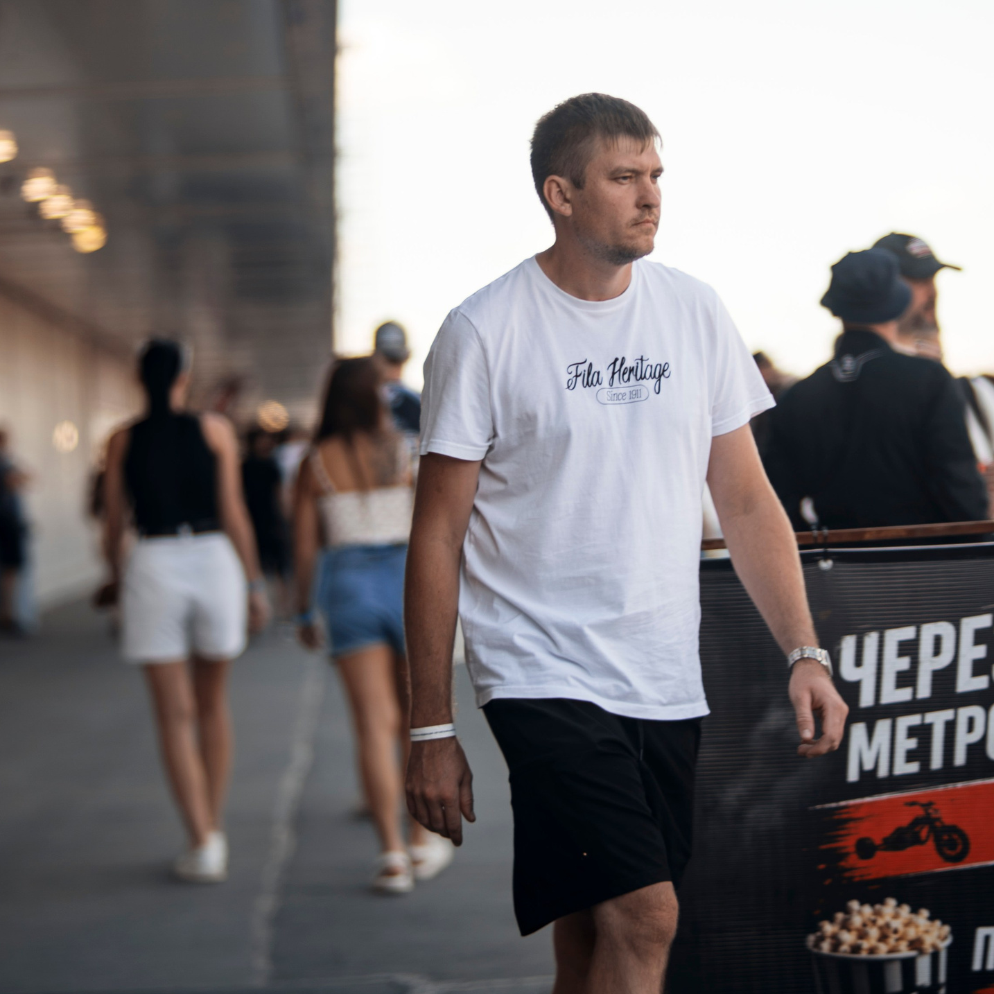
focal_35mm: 129
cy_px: 406
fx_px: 4191
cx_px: 570
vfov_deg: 13.5
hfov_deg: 13.5
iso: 100
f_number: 1.8
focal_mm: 85
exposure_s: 1/125
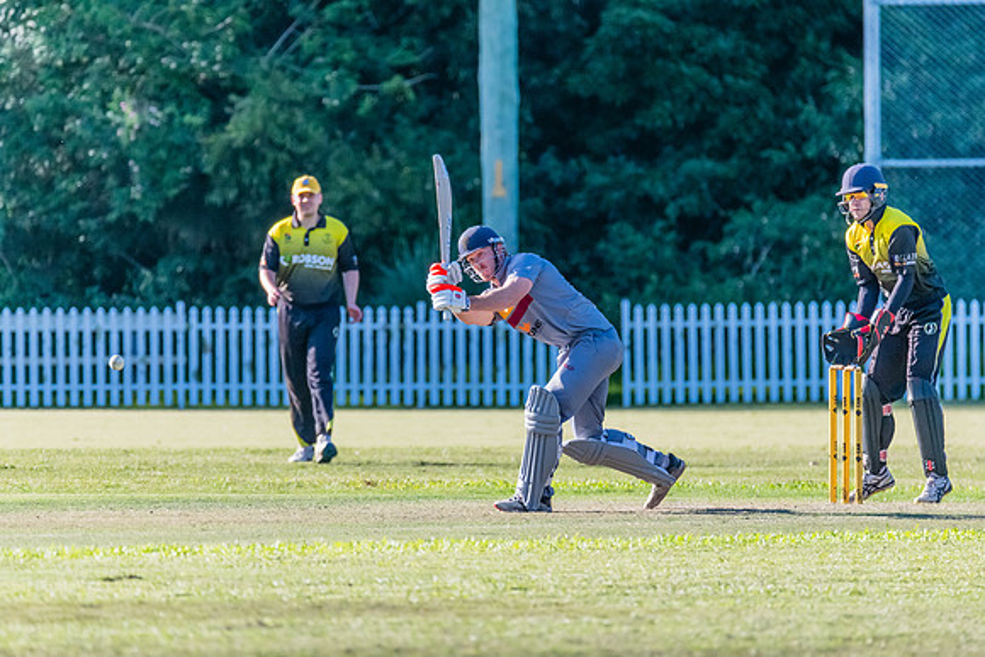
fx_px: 14606
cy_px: 308
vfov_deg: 2.6
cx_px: 502
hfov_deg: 3.9
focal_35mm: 534
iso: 2500
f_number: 6.3
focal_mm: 500
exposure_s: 1/4000
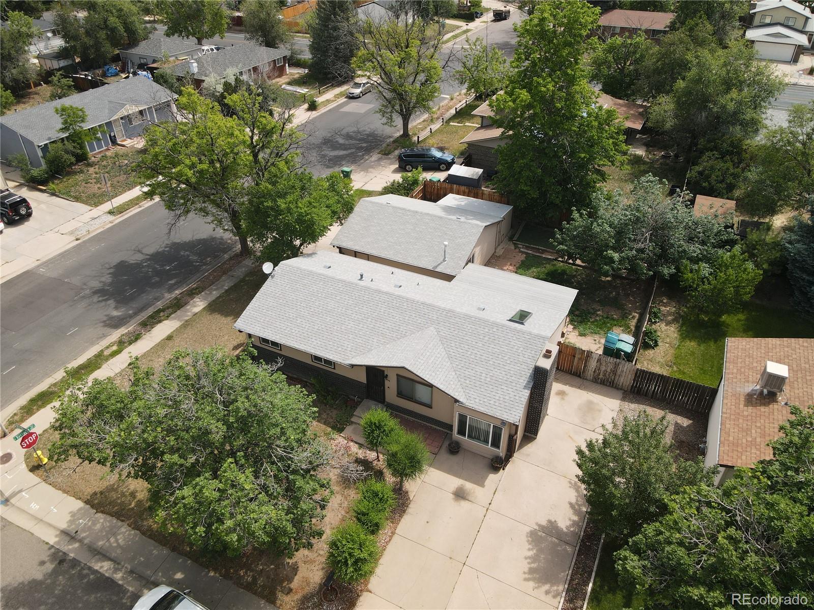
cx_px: 407
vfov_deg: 56.8
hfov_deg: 71.6
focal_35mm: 24
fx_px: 564
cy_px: 305
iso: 110
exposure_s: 1/60
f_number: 2.8
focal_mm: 4.5
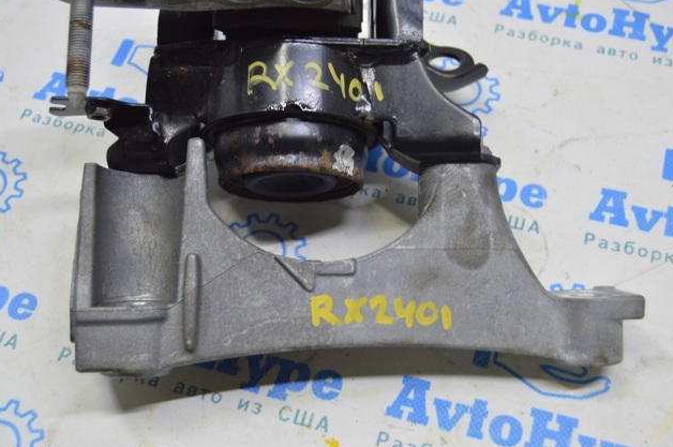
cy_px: 225
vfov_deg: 25.2
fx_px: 999
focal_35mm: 54
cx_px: 333
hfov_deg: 37.2
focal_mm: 35
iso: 400
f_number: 5.6
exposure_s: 1/20
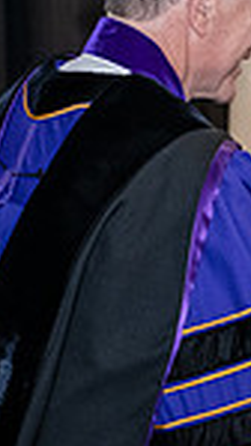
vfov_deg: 7.5
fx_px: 3378
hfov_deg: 4.2
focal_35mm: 286
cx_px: 496
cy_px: 169
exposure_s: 1/200
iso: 2500
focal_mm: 70
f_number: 5
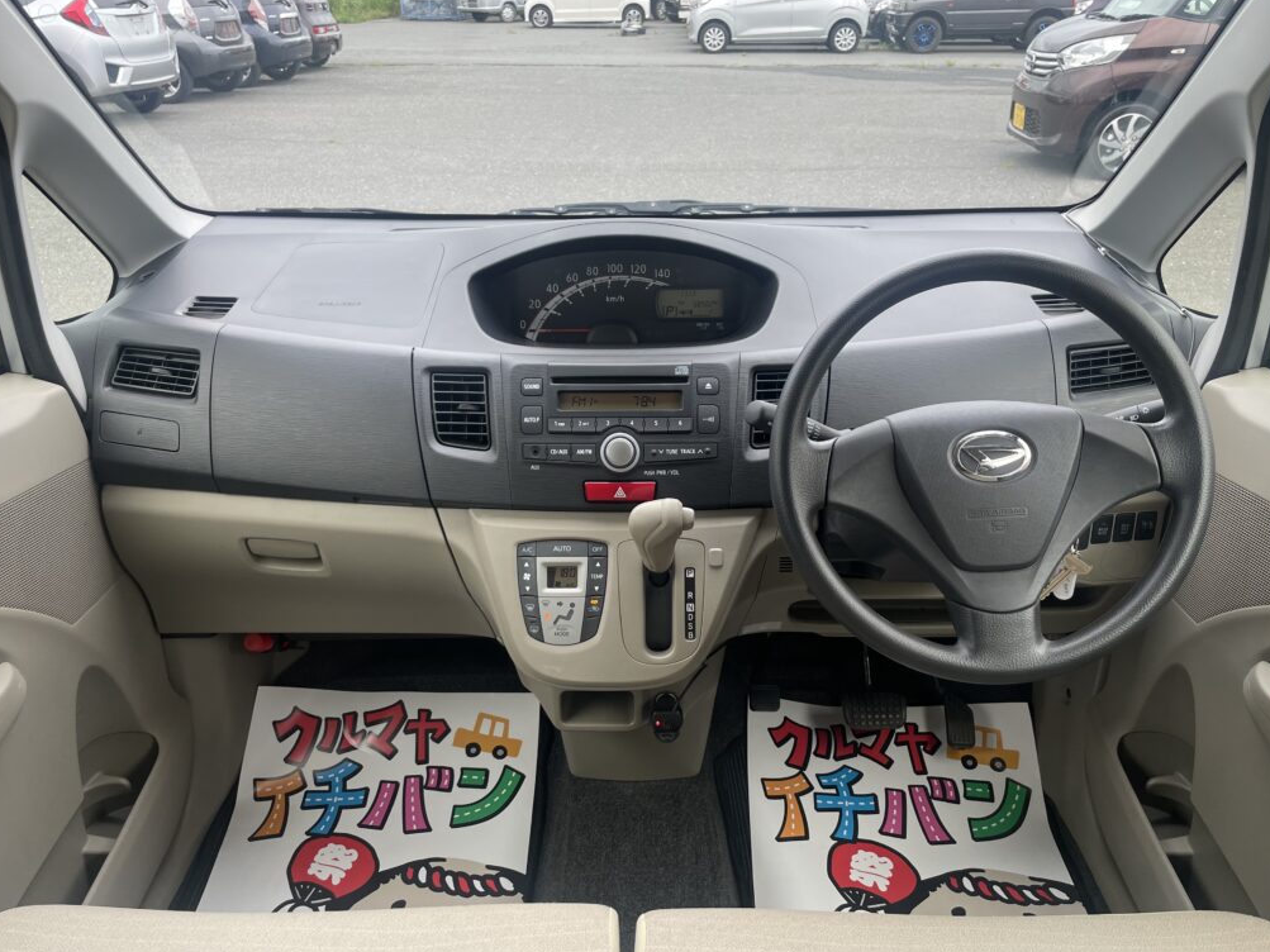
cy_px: 486
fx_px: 1027
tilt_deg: -26.3
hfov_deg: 63.4
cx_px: 631
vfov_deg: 49.7
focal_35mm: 28
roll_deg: -0.9
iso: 32
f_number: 1.6
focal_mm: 4.2
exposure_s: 1/282
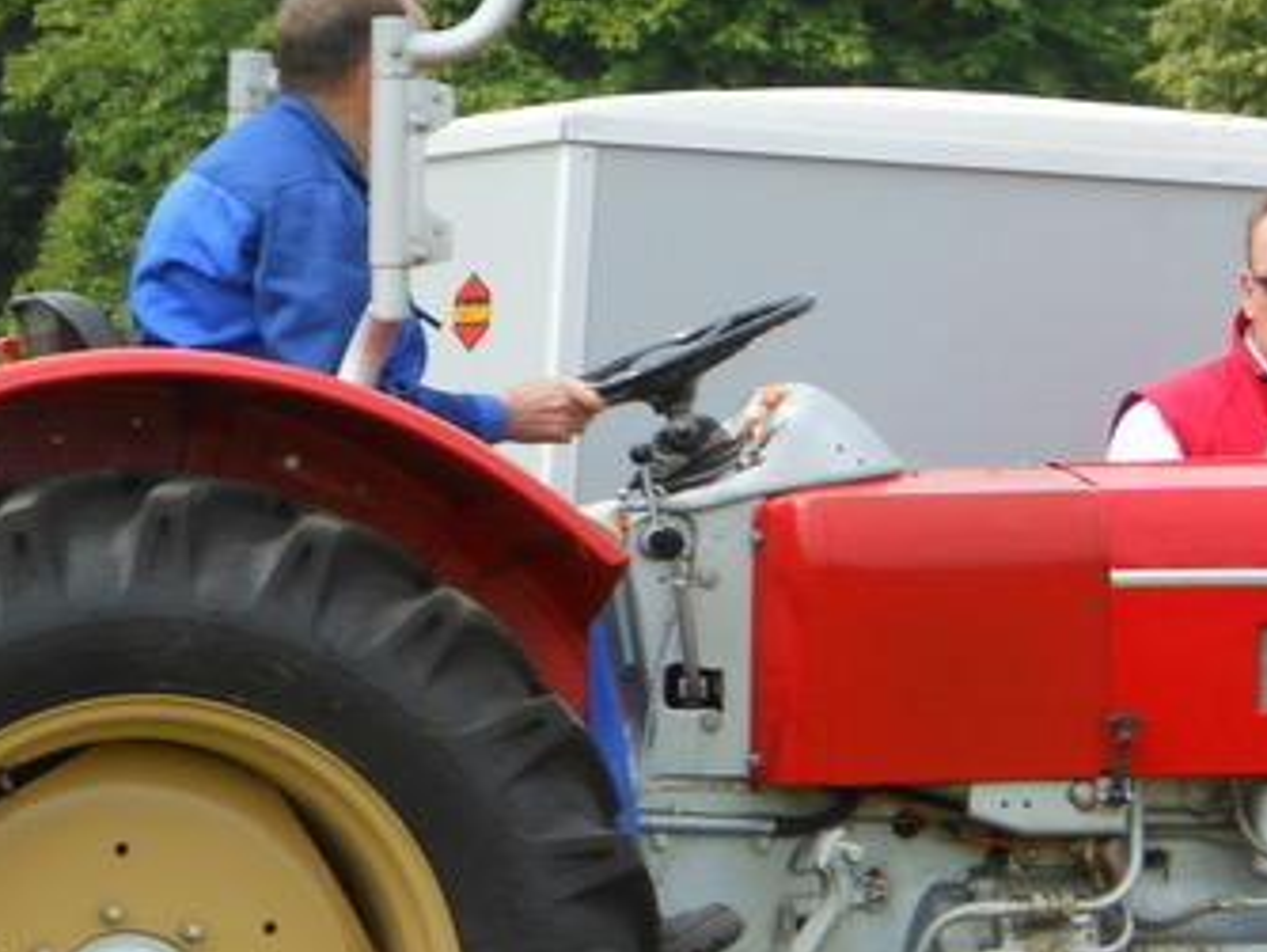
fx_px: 17178
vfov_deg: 3.2
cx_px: 341
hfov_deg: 4.2
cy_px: 4
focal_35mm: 469
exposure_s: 1/250
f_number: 5.6
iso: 80
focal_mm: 35
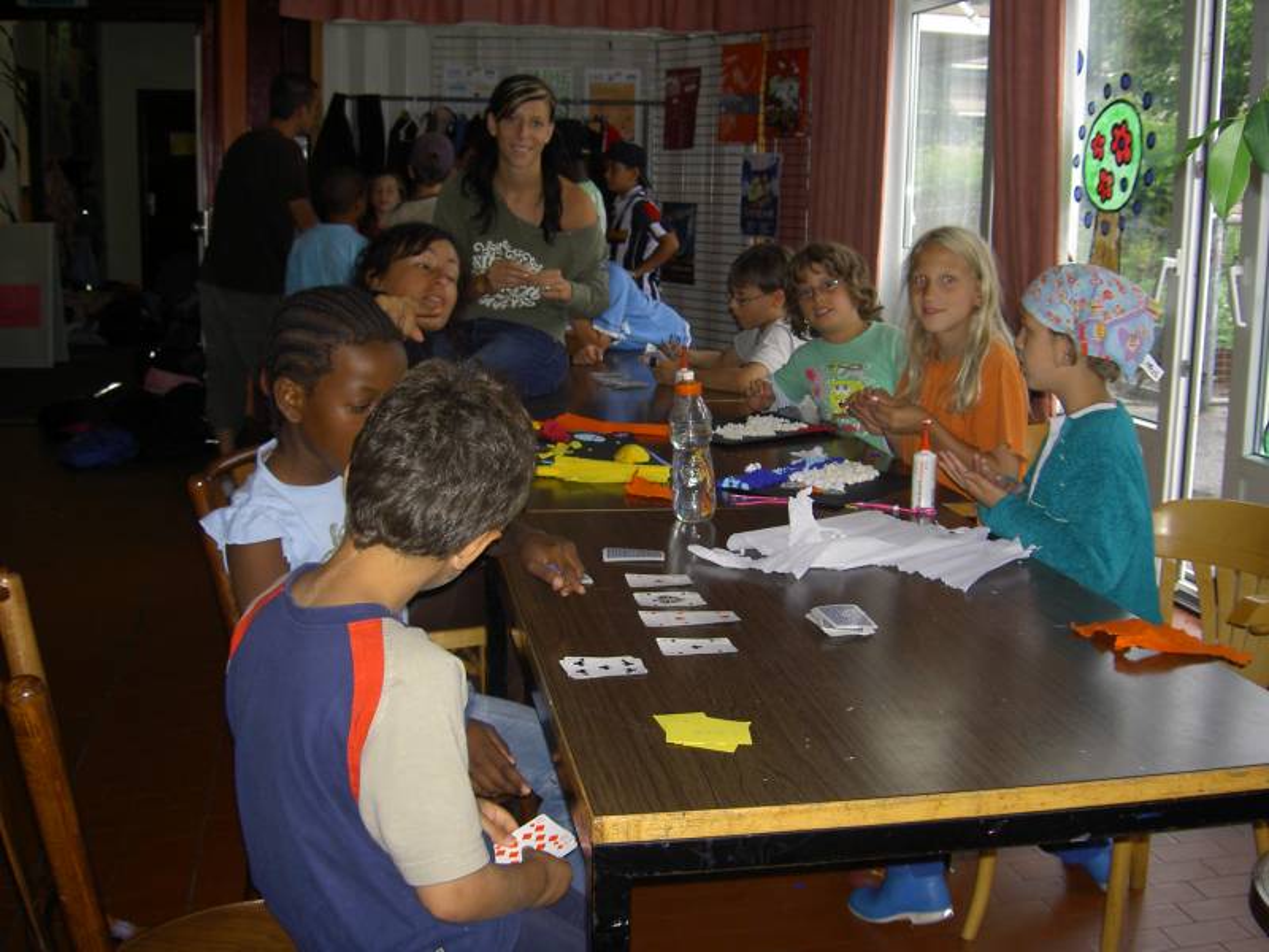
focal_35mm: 39
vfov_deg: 36.8
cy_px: 476
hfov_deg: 47.9
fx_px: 1430
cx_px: 634
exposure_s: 1/60
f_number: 2.8
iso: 100
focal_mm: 8
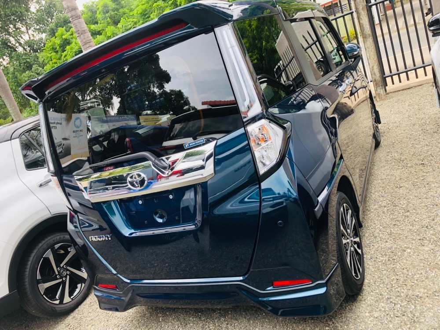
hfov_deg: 63.4
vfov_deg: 49.7
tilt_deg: -14.0
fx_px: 356
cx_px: 220
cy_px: 165
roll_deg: +19.9
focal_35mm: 28
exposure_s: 1/120
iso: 40
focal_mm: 4
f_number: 1.8
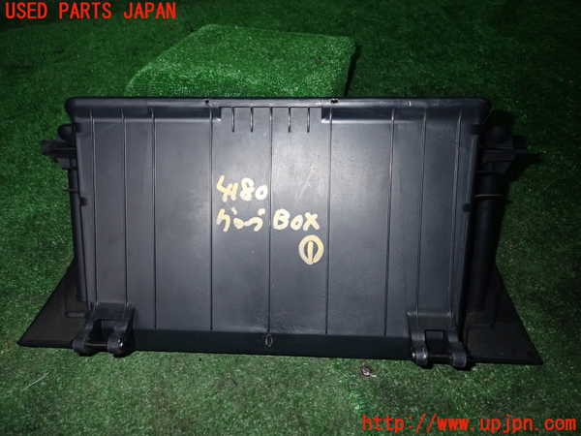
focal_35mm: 25
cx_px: 290
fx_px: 420
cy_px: 218
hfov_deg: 69.4
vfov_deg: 54.9
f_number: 5.6
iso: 250
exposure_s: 1/30
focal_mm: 4.5
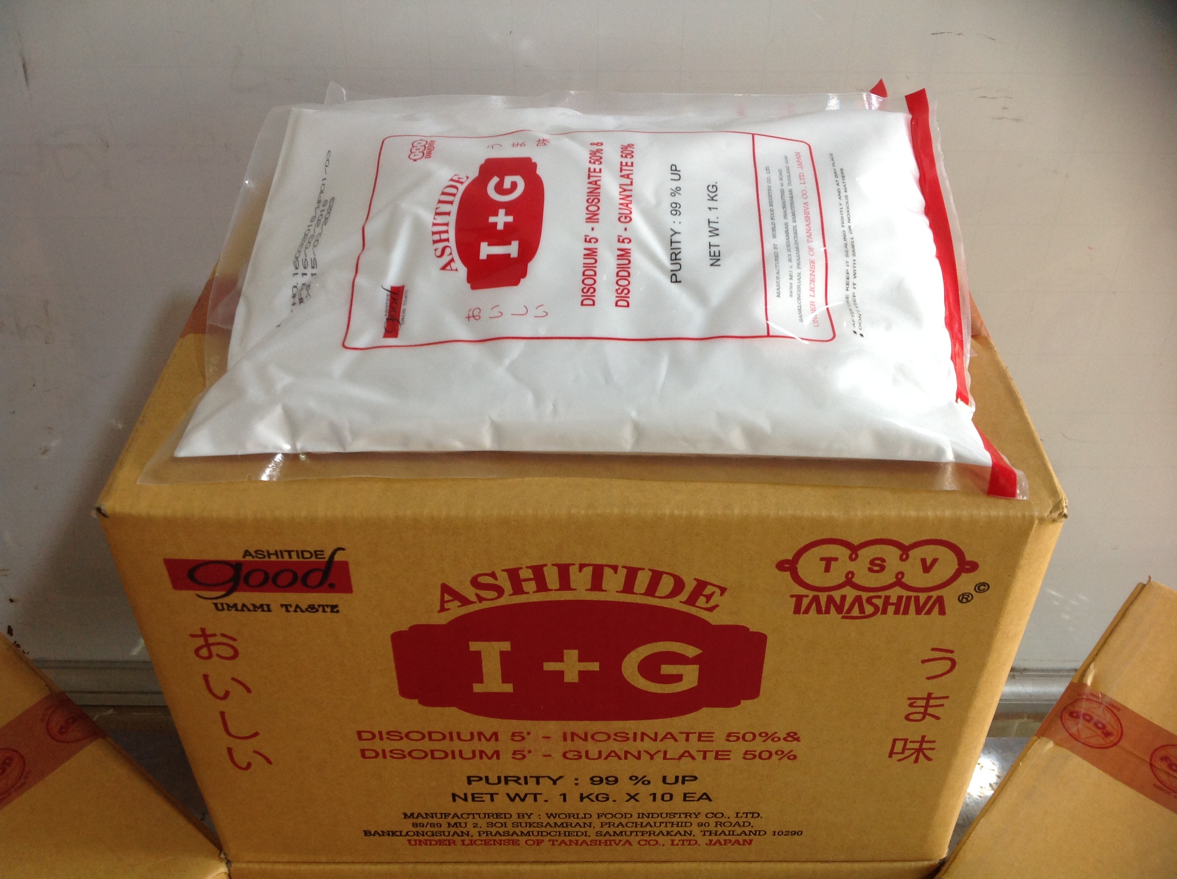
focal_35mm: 35
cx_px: 588
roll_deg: -1.1
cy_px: 440
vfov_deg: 40.6
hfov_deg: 52.7
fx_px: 1188
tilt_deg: -32.3
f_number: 2.4
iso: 64
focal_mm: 4.28
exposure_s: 1/15
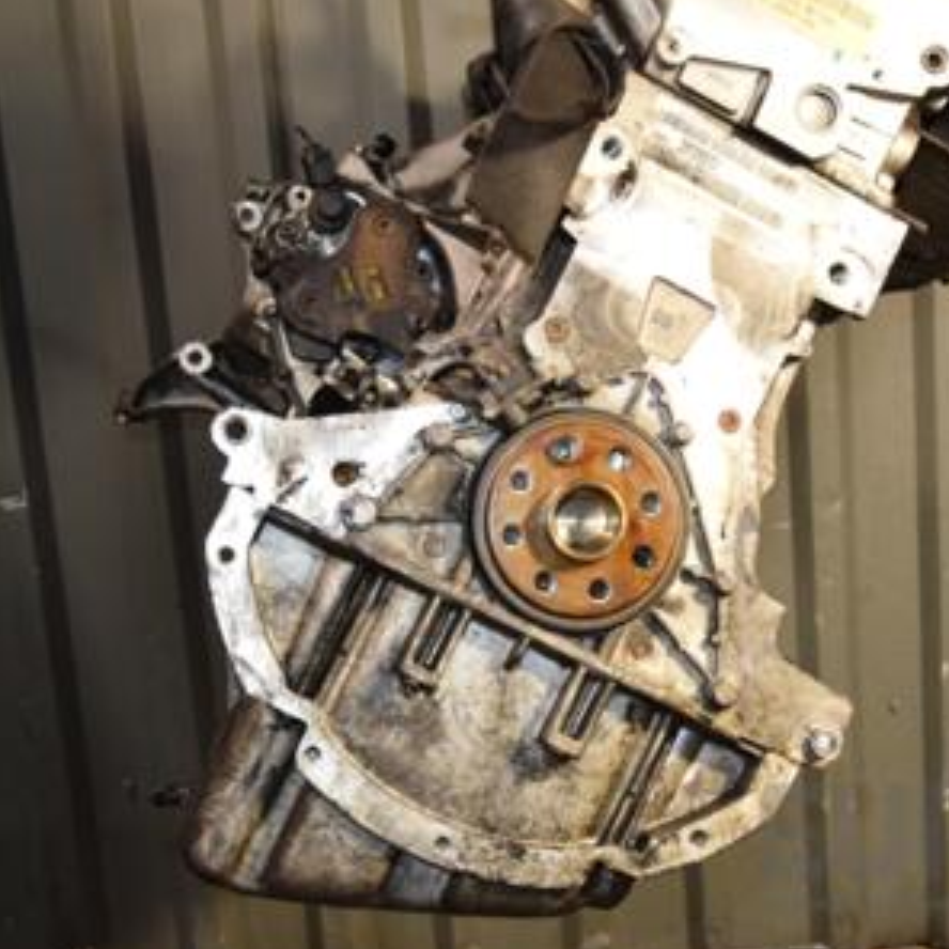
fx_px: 1923
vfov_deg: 27.7
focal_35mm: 62
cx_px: 699
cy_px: 404
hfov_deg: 27.4
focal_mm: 24
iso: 800
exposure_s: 1/125
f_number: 5
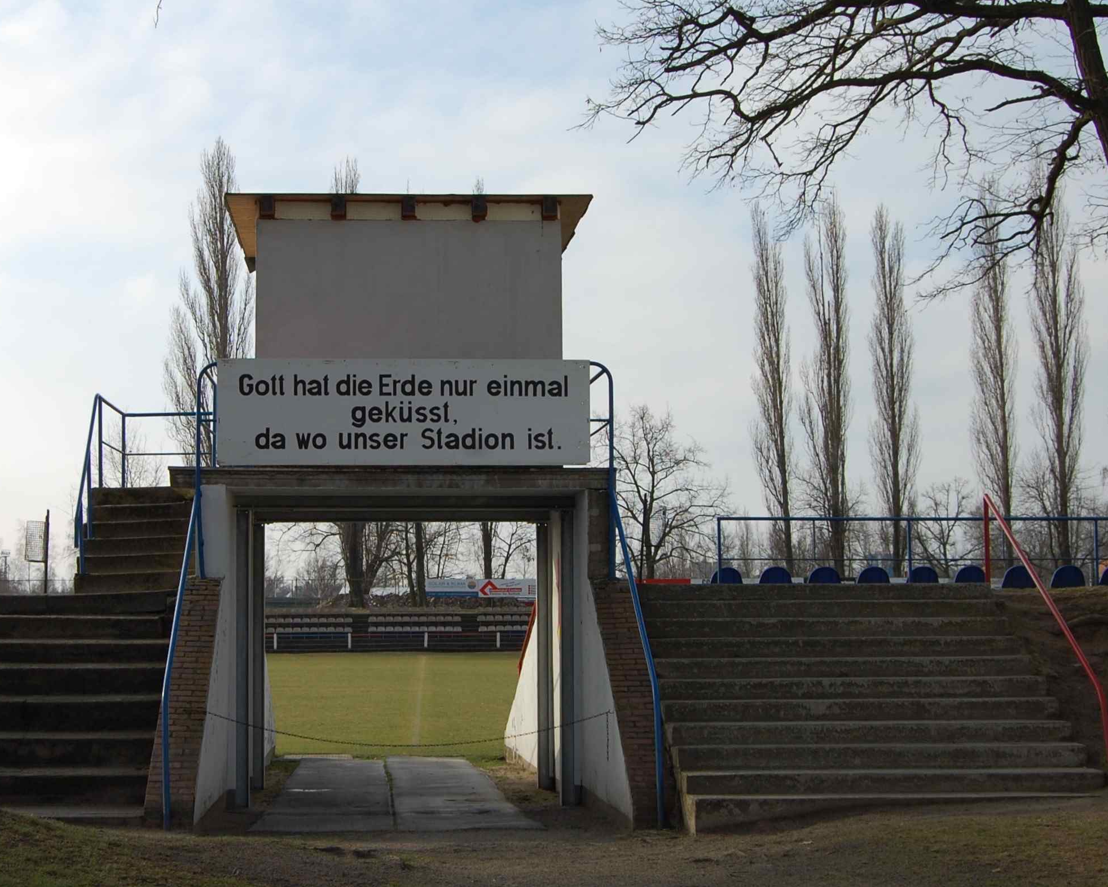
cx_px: 426
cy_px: 446
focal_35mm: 56
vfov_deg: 27.1
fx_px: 1837
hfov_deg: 33.4
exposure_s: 1/320
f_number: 9
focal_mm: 26
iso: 200
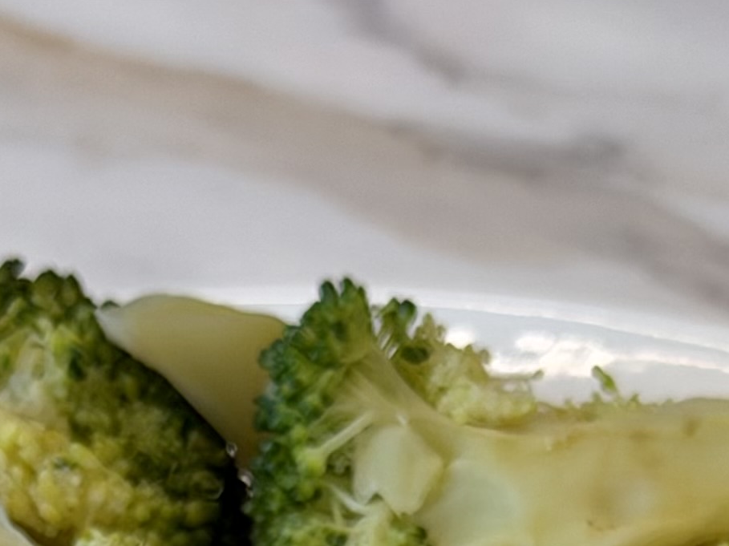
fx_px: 4484
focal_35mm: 213
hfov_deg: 9.3
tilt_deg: -46.6
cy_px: 1203
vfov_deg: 6.7
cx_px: 346
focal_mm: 6.76
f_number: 1.78
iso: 80
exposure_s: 1/121
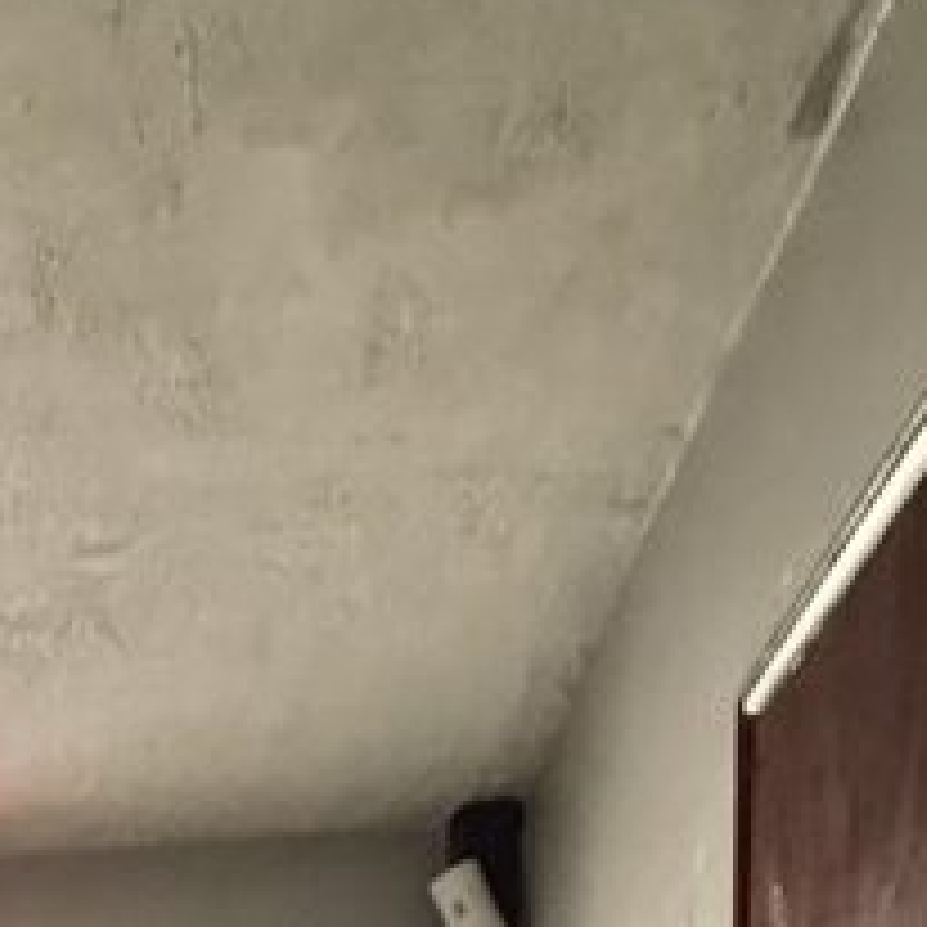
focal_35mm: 72
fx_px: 2181
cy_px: 1917
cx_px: -104
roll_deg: -0.6
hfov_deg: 22.6
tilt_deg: -8.7
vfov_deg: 16.9
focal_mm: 2.22
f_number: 2.2
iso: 1250
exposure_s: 1/60
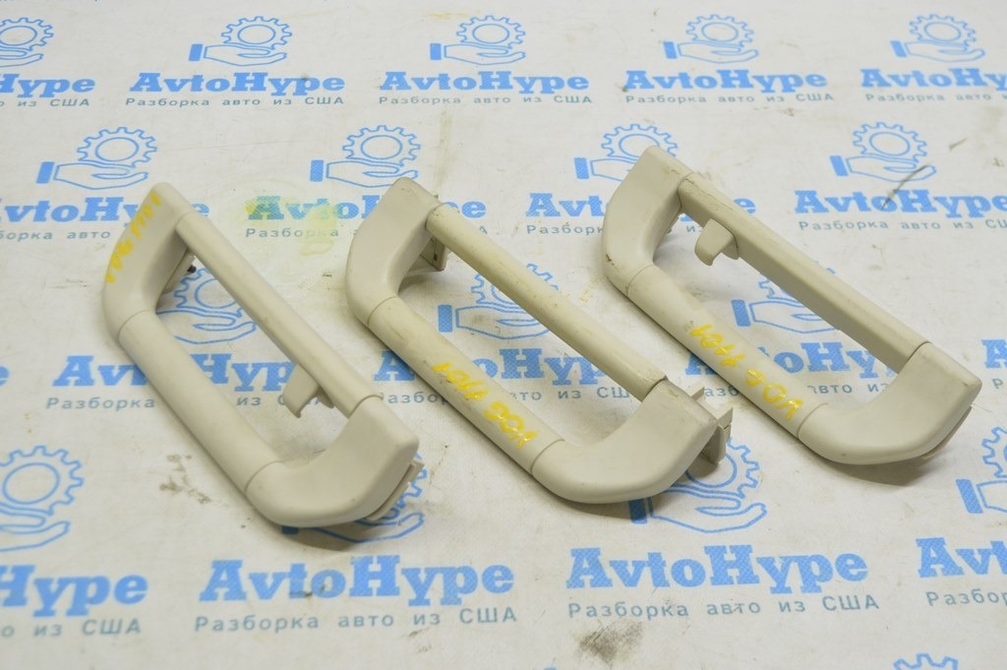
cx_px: 504
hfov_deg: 41.1
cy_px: 335
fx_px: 1342
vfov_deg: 28.0
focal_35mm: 48
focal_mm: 32
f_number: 5.6
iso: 400
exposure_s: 1/20
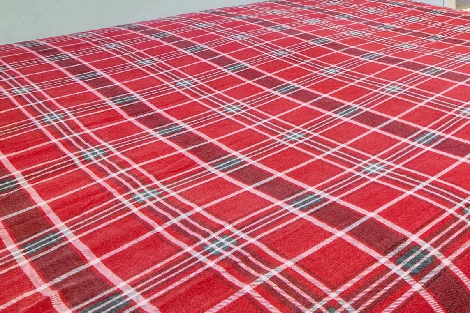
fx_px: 579
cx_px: 439
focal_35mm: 44
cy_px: -101
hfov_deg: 40.2
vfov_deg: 25.7
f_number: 9.5
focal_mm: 11
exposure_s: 1/1.43
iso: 200
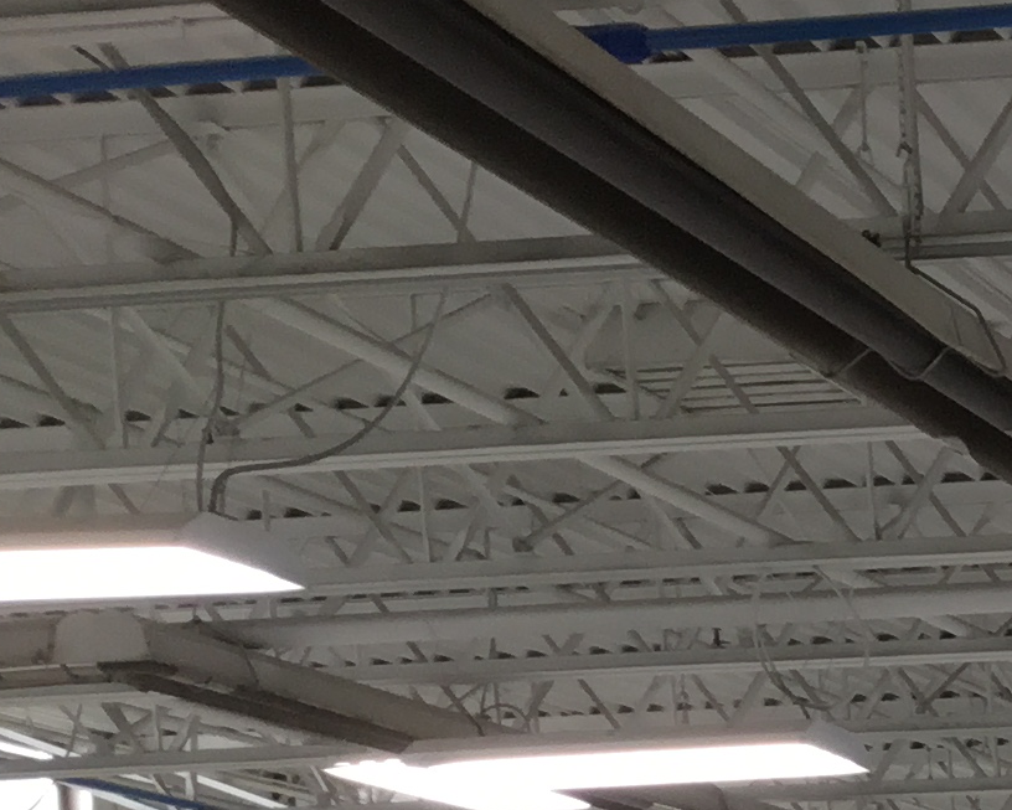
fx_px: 3625
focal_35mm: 121
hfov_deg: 13.6
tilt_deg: -2.6
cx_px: 2005
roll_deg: +1.4
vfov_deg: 11.8
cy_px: 1470
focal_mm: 3.3
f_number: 2.4
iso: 25
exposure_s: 1/60
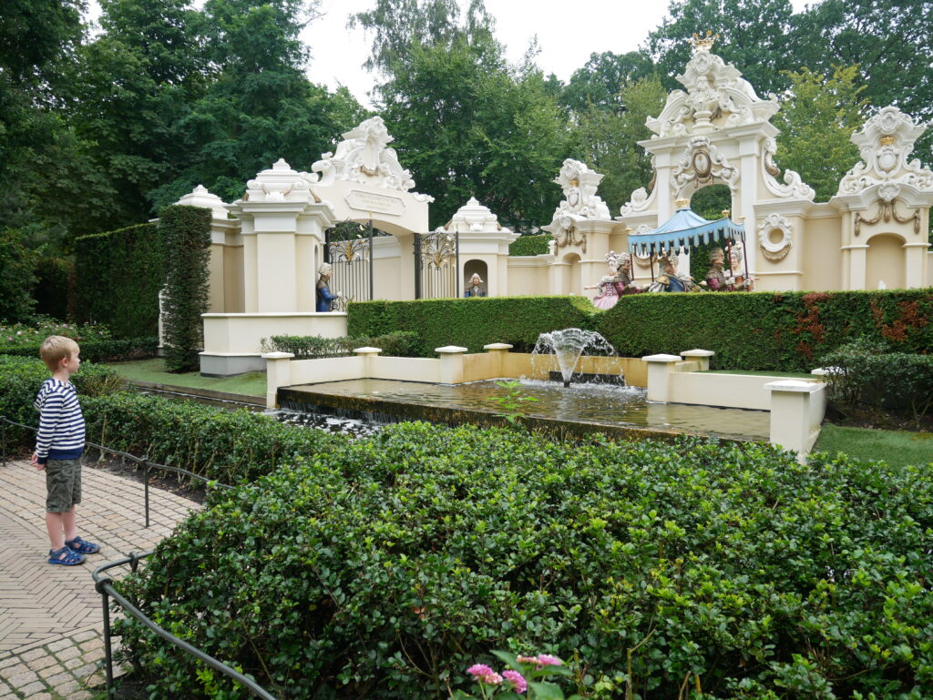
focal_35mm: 24
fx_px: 647
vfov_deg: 56.9
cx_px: 466
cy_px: 350
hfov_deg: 71.6
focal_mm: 12
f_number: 3.5
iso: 200
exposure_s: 1/125
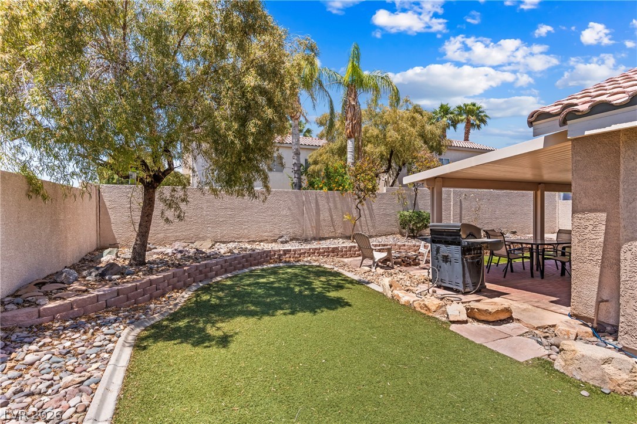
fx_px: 301
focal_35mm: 17
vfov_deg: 70.4
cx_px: 318
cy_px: 212
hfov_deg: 93.3
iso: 400
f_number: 8
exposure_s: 1/8000
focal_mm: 17
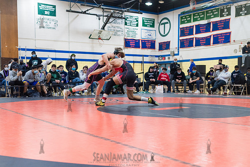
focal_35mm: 45
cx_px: 125
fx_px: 310
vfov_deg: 30.0
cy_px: 104
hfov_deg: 44.0
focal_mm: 35
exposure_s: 1/400
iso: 4000
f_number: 3.5
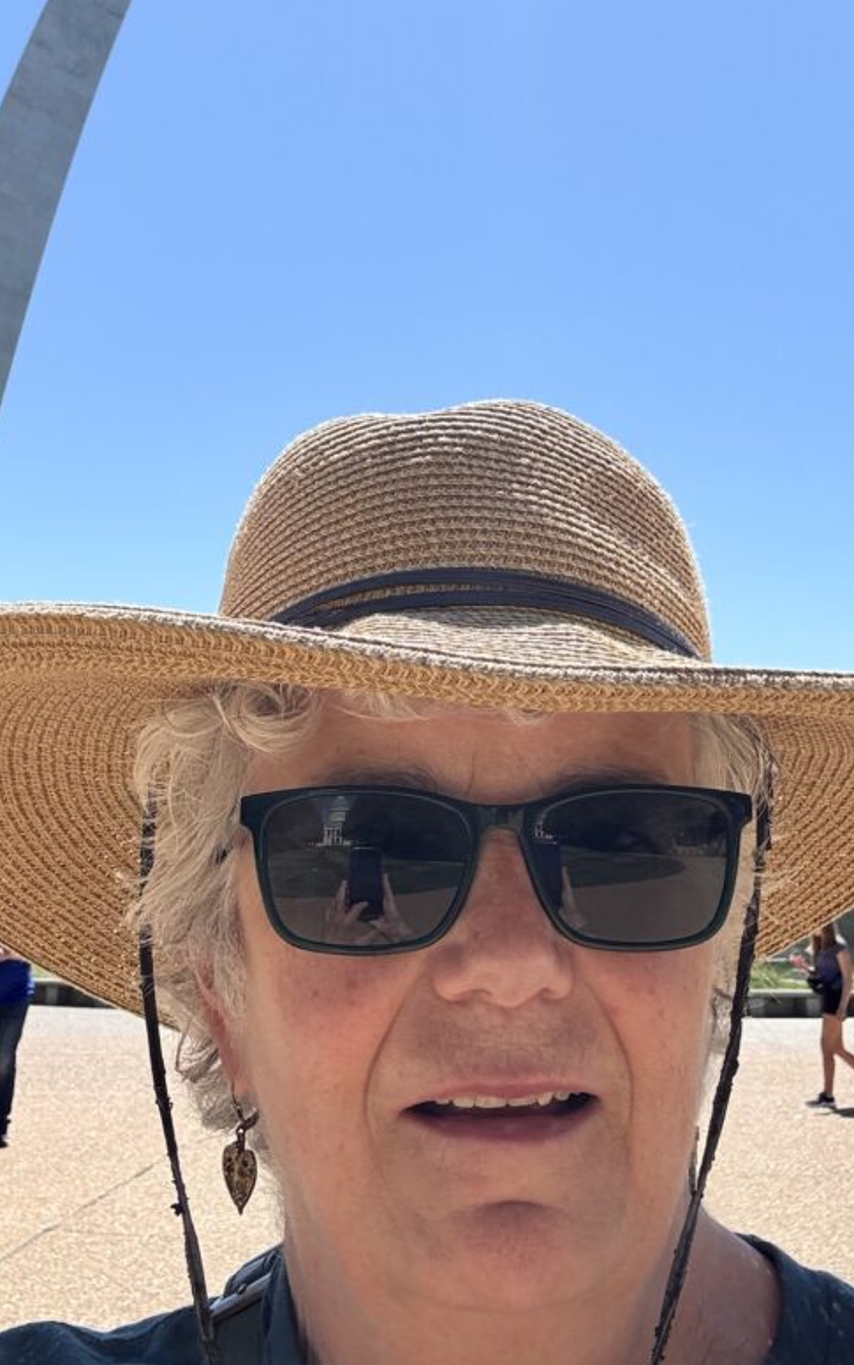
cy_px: 472
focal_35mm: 42
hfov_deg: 30.6
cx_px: 444
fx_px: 1563
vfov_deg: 46.5
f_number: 1.9
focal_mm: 2.69
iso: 25
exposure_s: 1/885
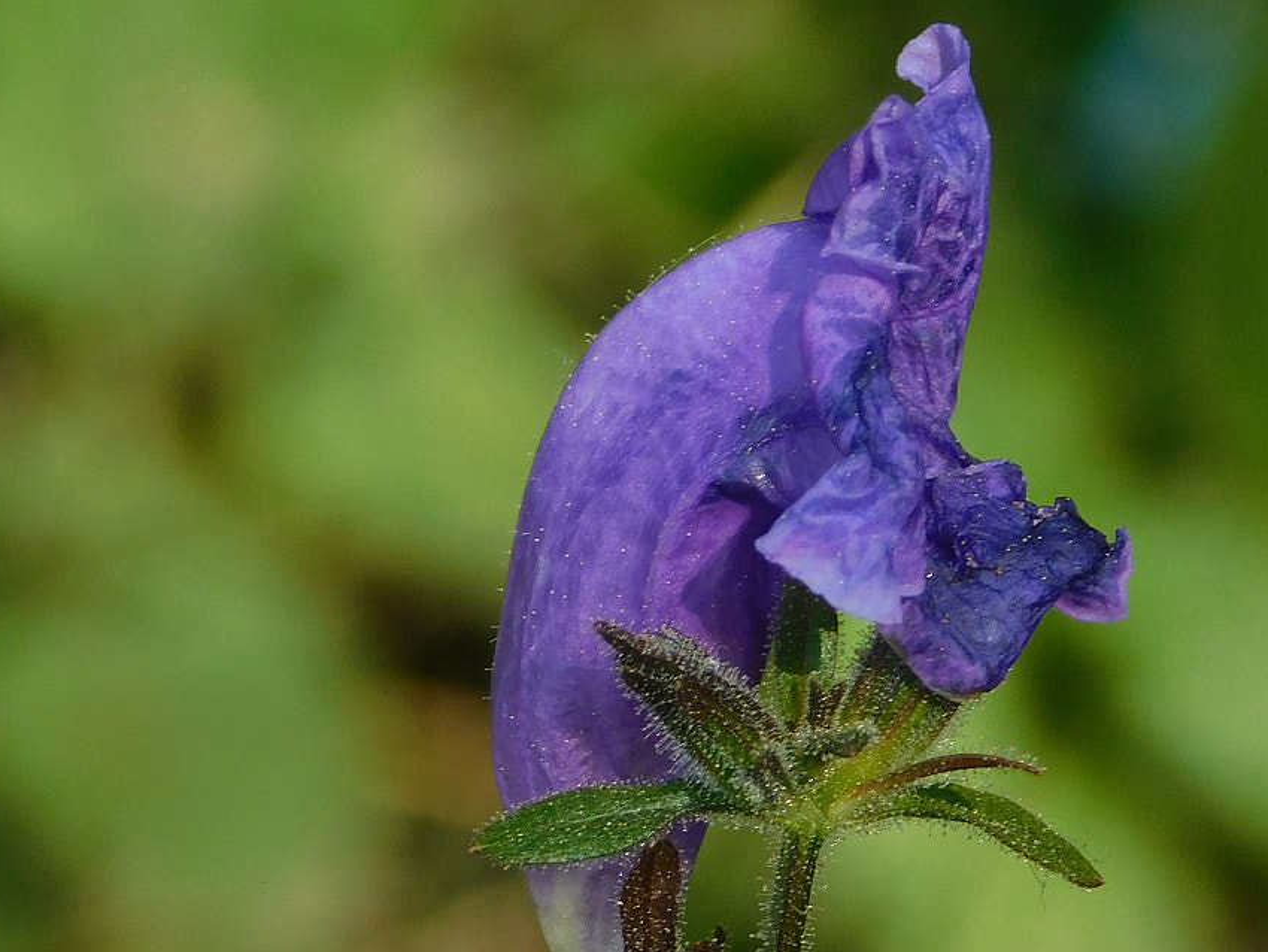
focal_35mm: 320
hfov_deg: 6.2
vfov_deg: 4.6
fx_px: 11725
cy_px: 715
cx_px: 819
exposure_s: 1/200
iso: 125
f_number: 5.3
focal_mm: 30.1
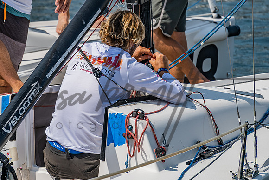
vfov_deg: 3.4
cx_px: 78
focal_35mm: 402
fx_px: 3003
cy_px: 50
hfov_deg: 5.1
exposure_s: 1/1000
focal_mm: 200
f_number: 6.3
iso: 125
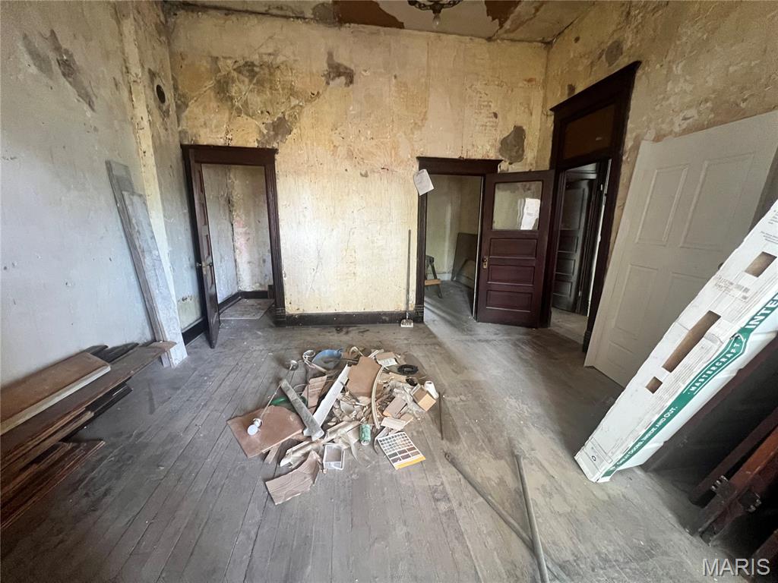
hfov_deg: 106.2
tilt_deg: -11.2
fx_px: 292
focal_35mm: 13
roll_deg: -0.7
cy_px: 292
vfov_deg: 89.9
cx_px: 389
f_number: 1.8
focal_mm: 1.57
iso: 800
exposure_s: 1/60
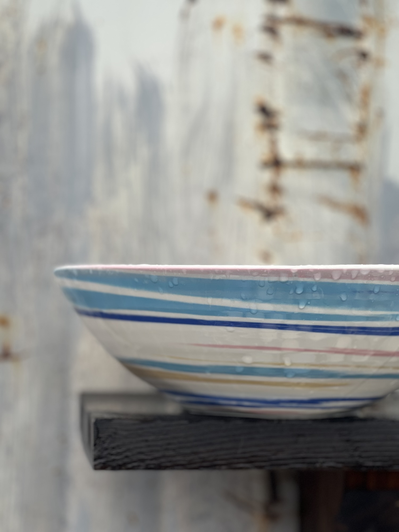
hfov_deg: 19.1
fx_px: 1183
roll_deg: -1.1
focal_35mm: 77
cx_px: 200
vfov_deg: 25.3
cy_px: 266
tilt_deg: +2.8
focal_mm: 9
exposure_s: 1/121
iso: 32
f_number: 2.8
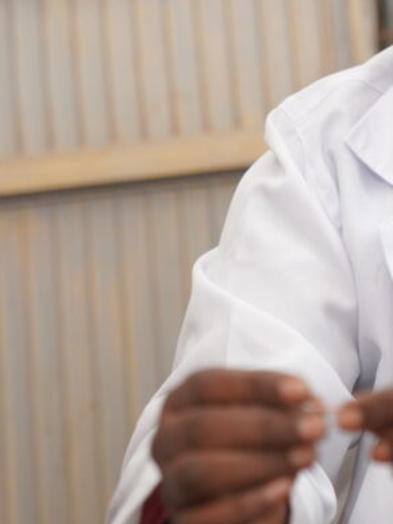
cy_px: -41
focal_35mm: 142
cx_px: 433
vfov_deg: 13.6
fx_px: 2150
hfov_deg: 10.3
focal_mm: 56
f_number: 2.8
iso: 800
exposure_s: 1/125
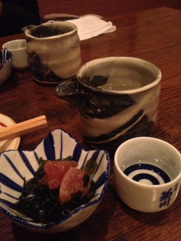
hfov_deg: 40.7
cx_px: 90
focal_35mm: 35
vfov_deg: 52.6
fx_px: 244
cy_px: 120
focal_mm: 4.28
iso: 800
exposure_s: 1/15
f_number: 2.4
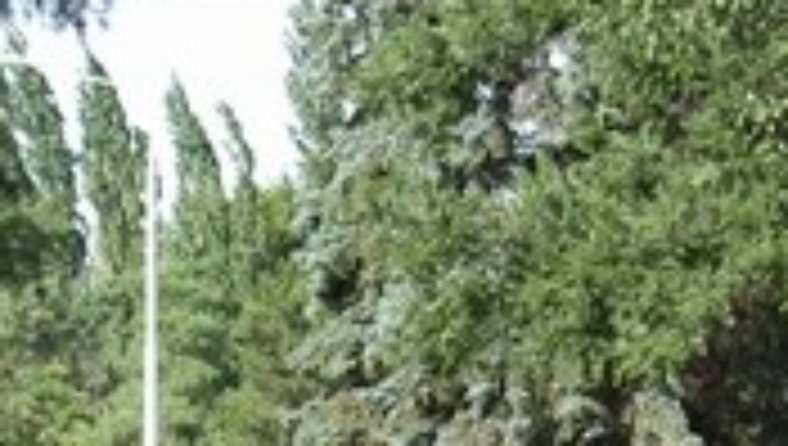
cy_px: 770
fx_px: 4875
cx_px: 471
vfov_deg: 5.2
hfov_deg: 9.2
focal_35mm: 233
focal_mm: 19.4
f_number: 4.6
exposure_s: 1/200
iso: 50
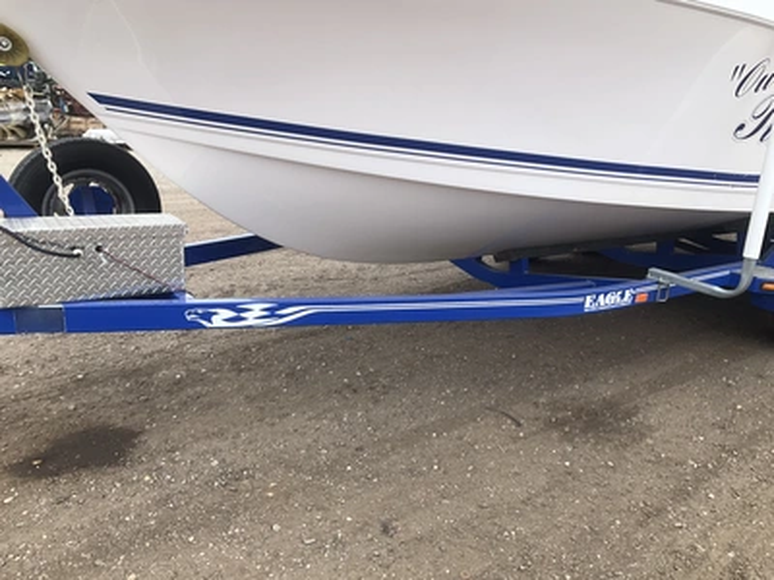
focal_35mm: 29
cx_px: 387
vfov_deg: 48.2
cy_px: 290
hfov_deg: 61.7
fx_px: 648
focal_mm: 3
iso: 25
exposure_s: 1/353
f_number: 1.8
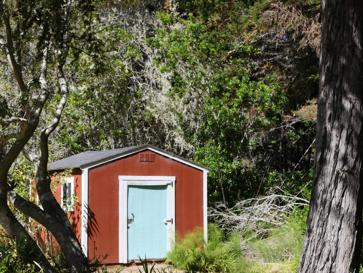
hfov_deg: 22.5
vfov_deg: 17.0
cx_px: 154
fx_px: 912
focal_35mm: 87
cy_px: 151
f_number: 5.6
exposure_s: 1/400
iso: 200
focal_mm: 34
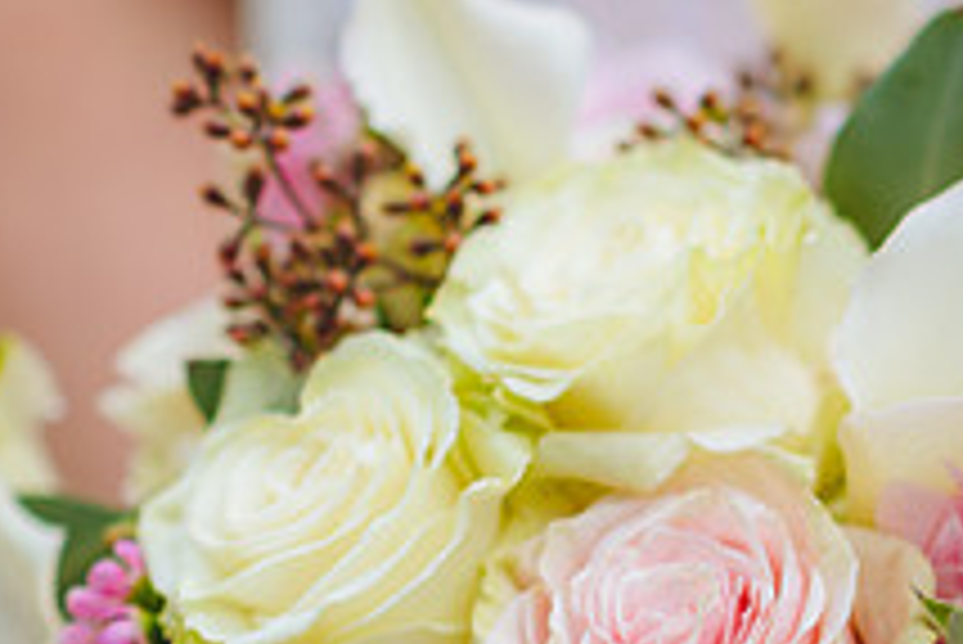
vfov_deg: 6.0
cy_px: 653
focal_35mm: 230
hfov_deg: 8.8
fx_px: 6156
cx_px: 1170
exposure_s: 1/2500
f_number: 2
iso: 200
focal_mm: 85
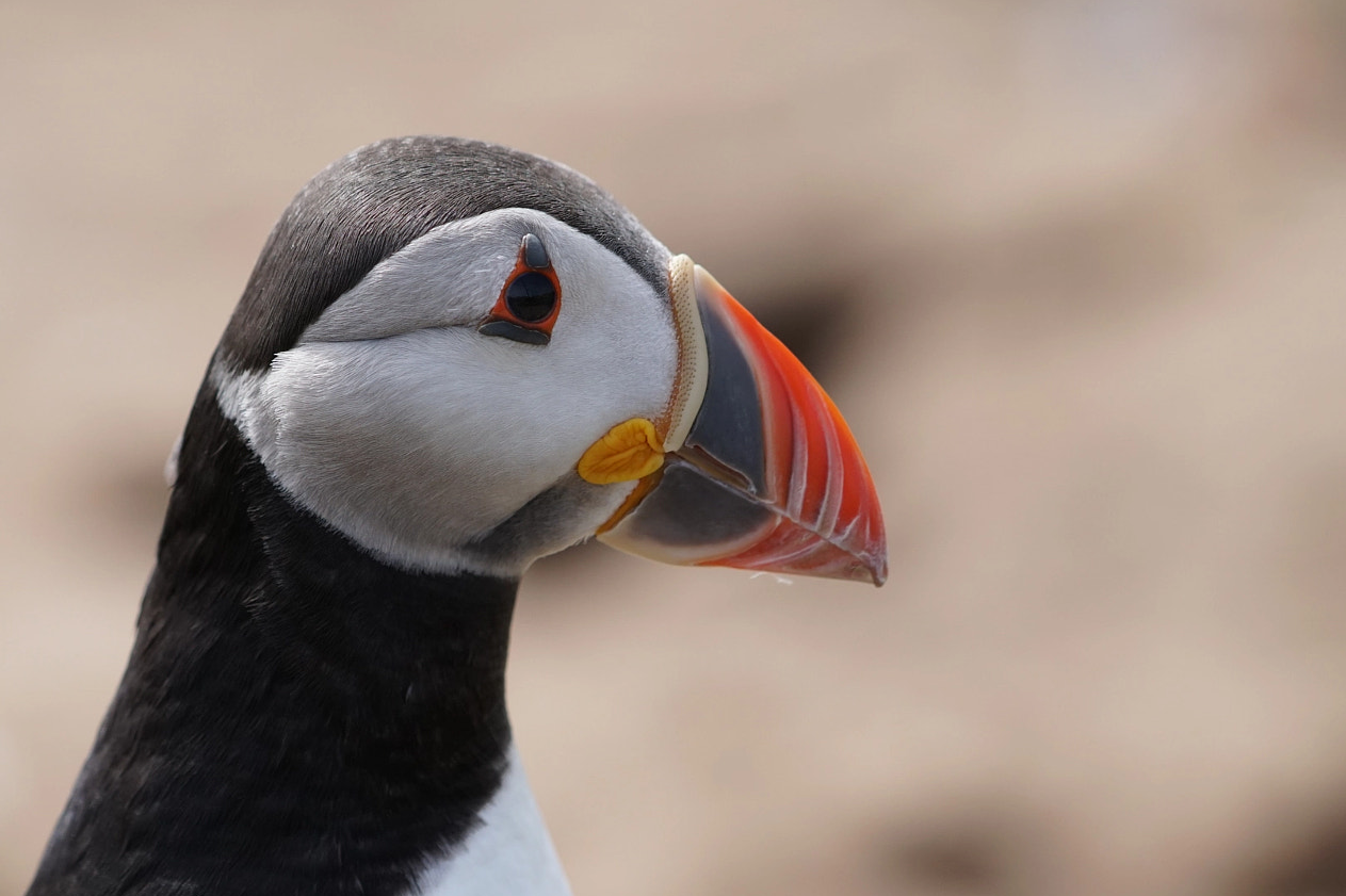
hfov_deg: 8.0
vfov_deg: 5.4
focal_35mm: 257
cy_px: 446
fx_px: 9591
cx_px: 546
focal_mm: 135
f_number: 4
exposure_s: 1/1000
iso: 500
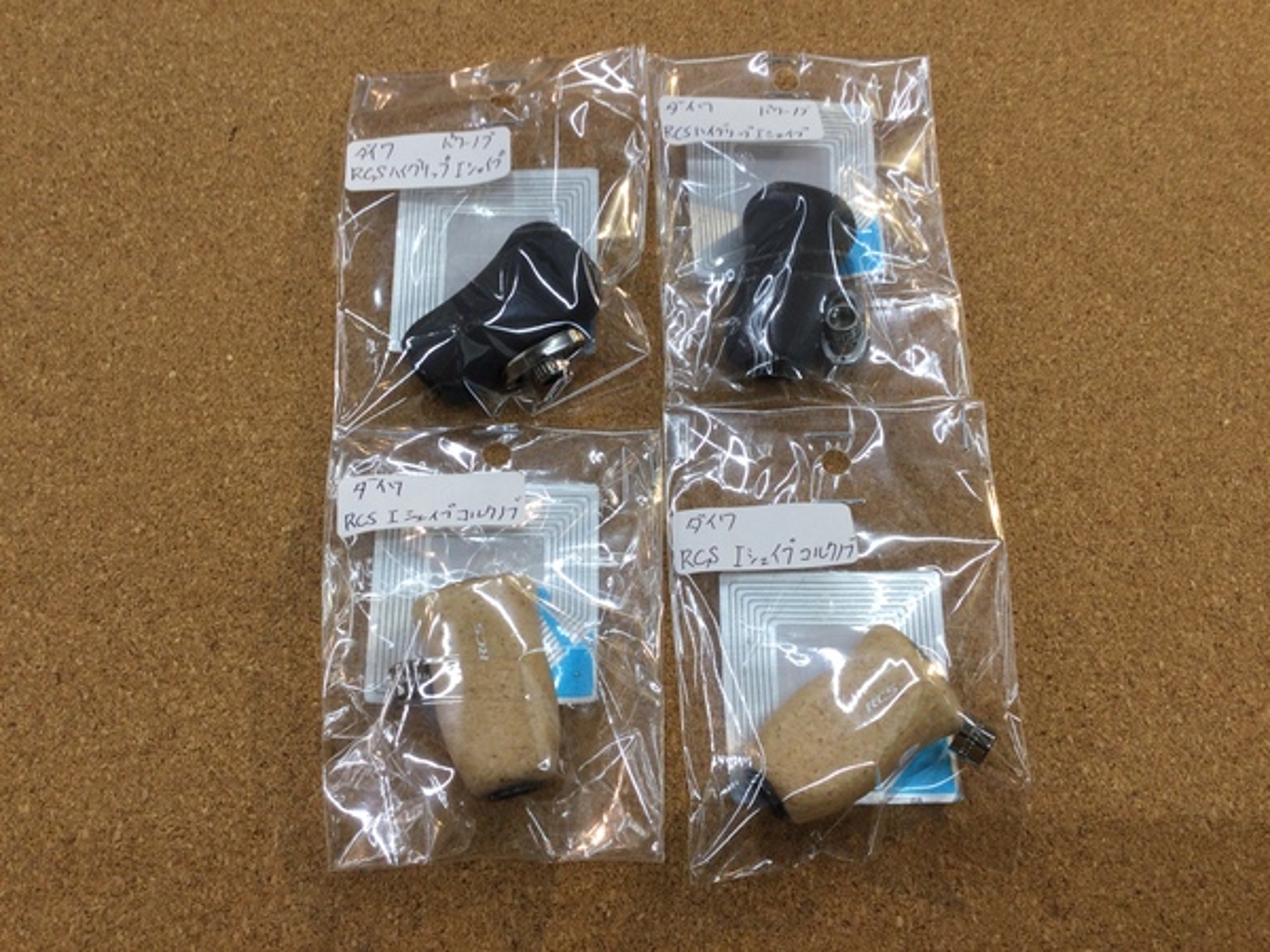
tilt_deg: -67.5
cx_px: 635
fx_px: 1137
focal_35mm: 31
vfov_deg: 45.4
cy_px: 476
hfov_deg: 58.4
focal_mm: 3.3
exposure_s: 1/60
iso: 25
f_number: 2.4
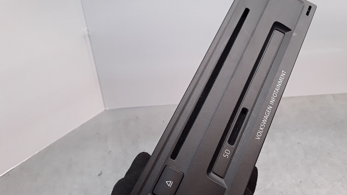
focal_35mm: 33
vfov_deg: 35.6
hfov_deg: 59.4
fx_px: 304
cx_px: 184
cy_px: 113
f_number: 1.9
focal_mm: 2.91
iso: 100
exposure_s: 1/118
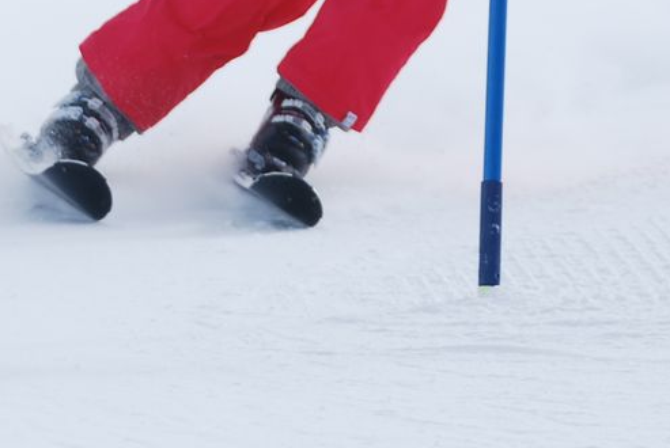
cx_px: 270
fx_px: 14955
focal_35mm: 803
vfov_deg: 1.7
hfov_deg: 2.6
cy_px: -172
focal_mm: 165
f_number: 5.3
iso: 110
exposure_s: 1/1000
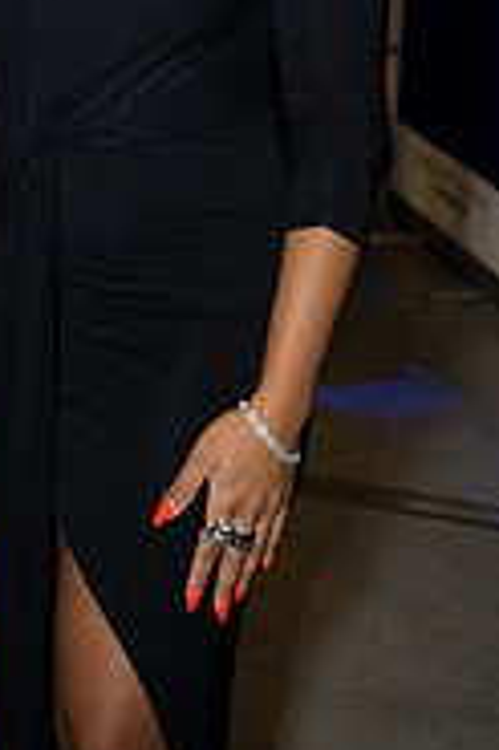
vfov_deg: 21.2
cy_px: -130
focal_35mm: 90
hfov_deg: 14.7
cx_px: -97
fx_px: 1875
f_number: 4
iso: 3200
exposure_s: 1/160
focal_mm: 37
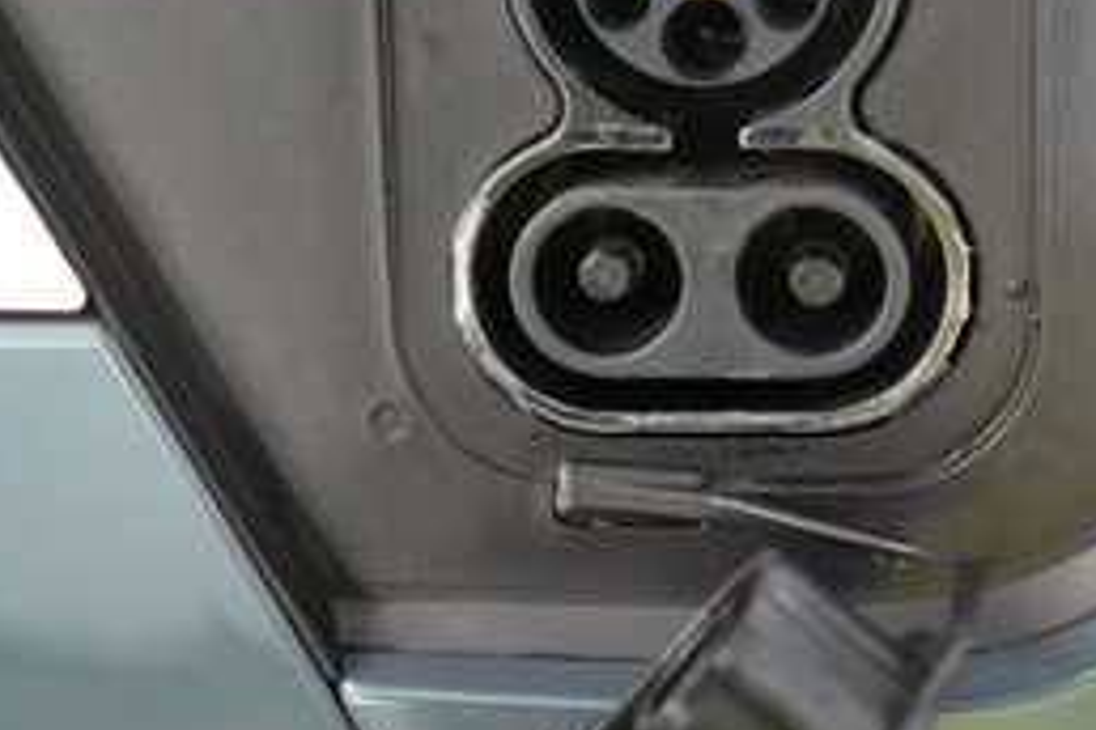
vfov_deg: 21.3
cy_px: 30
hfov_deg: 31.7
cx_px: 837
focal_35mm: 62
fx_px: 1887
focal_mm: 25
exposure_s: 1/320
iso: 8000
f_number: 2.8
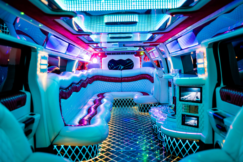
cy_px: 81
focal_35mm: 35
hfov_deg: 54.4
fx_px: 236
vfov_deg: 37.9
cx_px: 122
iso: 400
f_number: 2.2
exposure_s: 1/50
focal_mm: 35
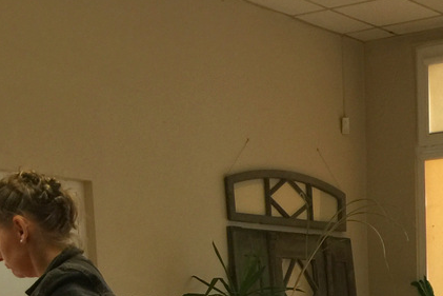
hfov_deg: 22.6
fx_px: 1059
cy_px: 461
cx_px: 451
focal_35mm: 86
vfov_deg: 14.7
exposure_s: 1/17
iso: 40
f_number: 2.2
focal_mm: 4.15
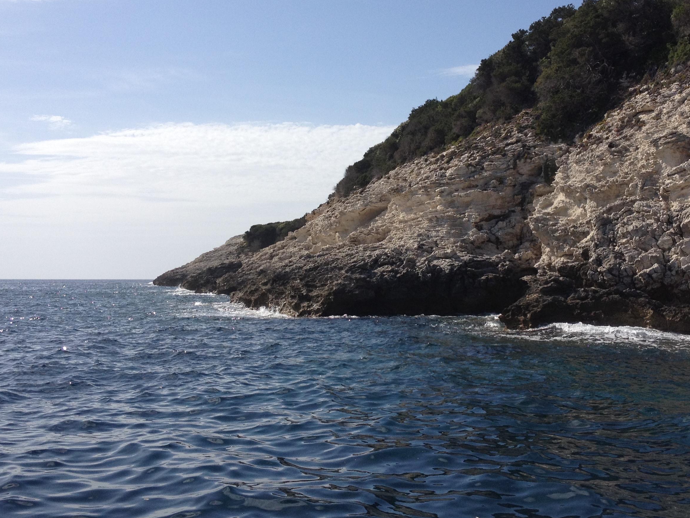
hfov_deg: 38.8
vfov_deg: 29.6
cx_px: 396
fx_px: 977
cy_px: 201
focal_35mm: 49
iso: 64
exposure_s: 1/2762
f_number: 2.4
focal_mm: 4.28
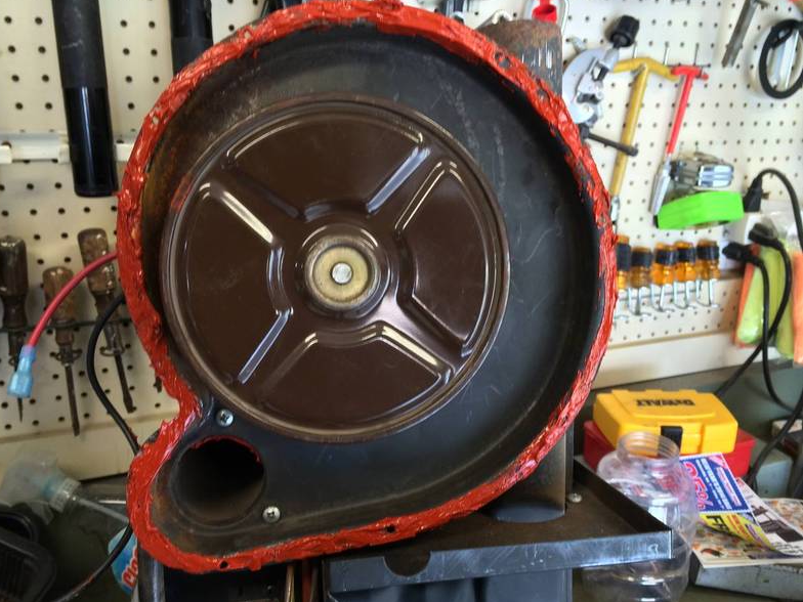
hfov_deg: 58.3
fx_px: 719
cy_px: 304
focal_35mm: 31
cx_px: 389
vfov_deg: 45.4
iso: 100
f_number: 2.2
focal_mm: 4.12
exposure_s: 1/30
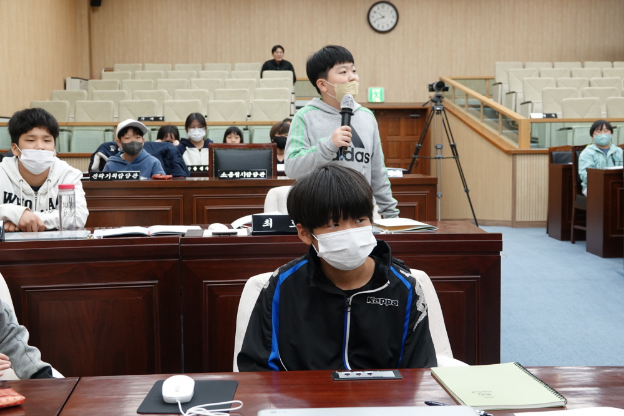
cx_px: 312
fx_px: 797
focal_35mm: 46
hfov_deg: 42.8
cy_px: 208
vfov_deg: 29.2
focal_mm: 16.92
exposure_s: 1/50
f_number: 3.2
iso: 400
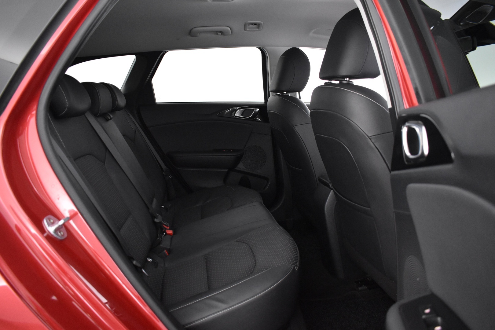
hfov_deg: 67.4
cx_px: 248
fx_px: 371
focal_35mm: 27
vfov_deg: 47.9
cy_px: 165
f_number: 3.5
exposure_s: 1/25
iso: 3200
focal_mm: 18
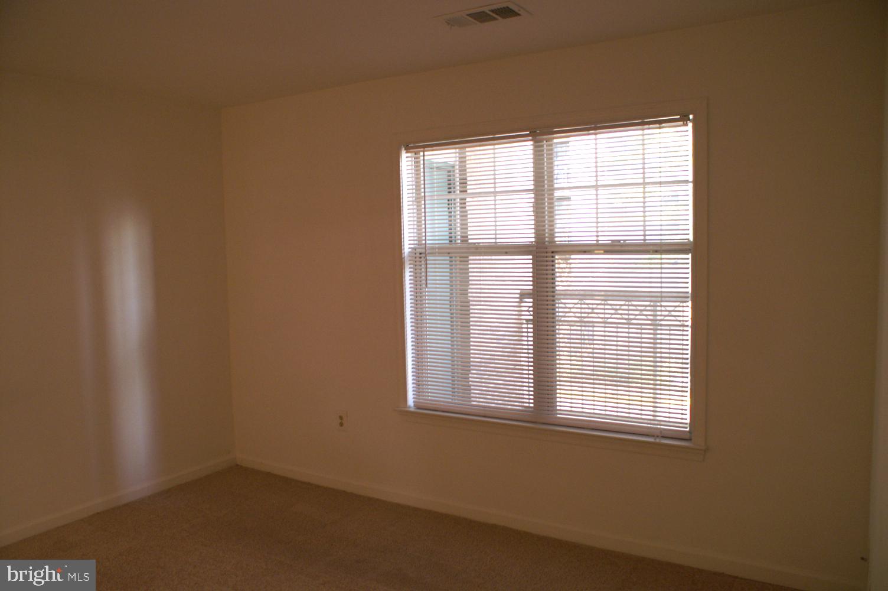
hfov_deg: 67.4
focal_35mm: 27
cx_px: 444
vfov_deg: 47.8
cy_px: 296
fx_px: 665
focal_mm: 18
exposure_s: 1/30
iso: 400
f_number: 3.5
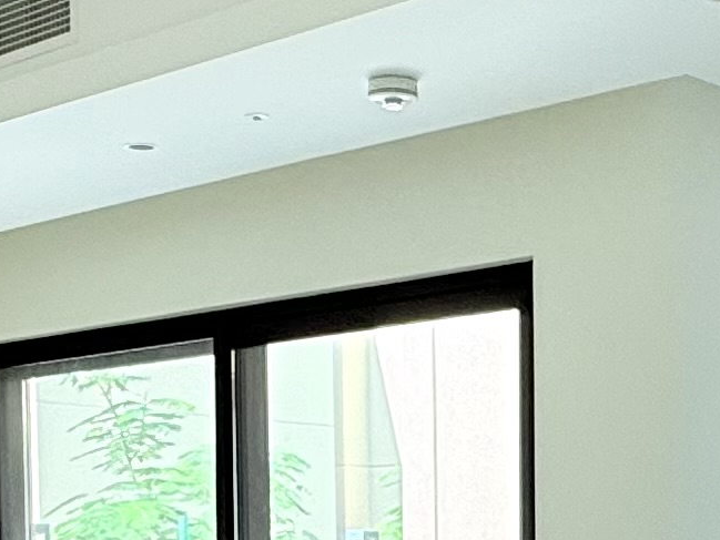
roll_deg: +0.3
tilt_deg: -2.0
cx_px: 626
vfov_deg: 16.1
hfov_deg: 22.1
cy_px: 692
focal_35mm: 87
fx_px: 1810
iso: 100
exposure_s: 1/100
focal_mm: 2.22
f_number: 2.2
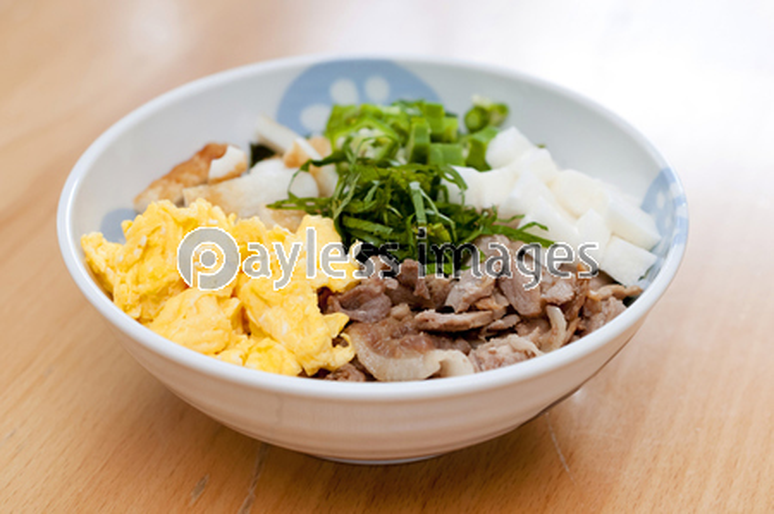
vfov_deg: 22.6
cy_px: 257
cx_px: 387
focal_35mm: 60
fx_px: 1289
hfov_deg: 33.4
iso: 400
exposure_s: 1/60
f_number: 5.6
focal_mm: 40
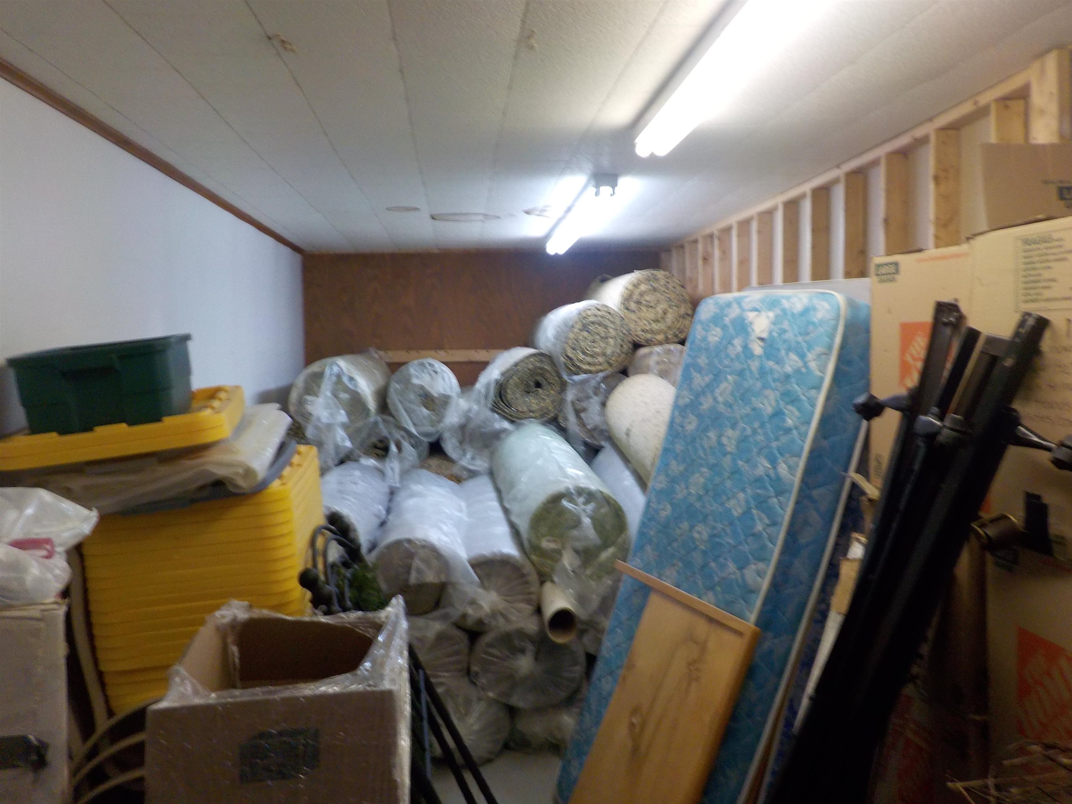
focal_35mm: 30
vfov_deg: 46.8
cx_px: 536
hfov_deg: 60.0
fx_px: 929
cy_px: 402
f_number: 3.3
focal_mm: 4.1
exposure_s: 1/30
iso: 250
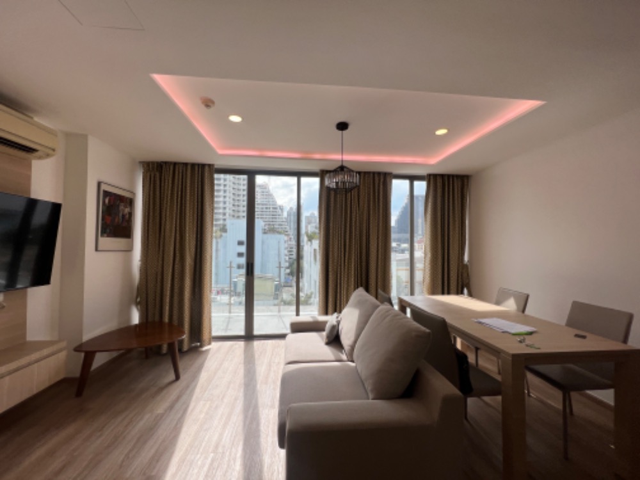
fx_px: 240
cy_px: 240
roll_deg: -0.9
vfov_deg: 89.9
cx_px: 320
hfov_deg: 106.2
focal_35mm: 13
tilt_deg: +3.8
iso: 32
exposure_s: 1/223
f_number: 1.8
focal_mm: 1.57
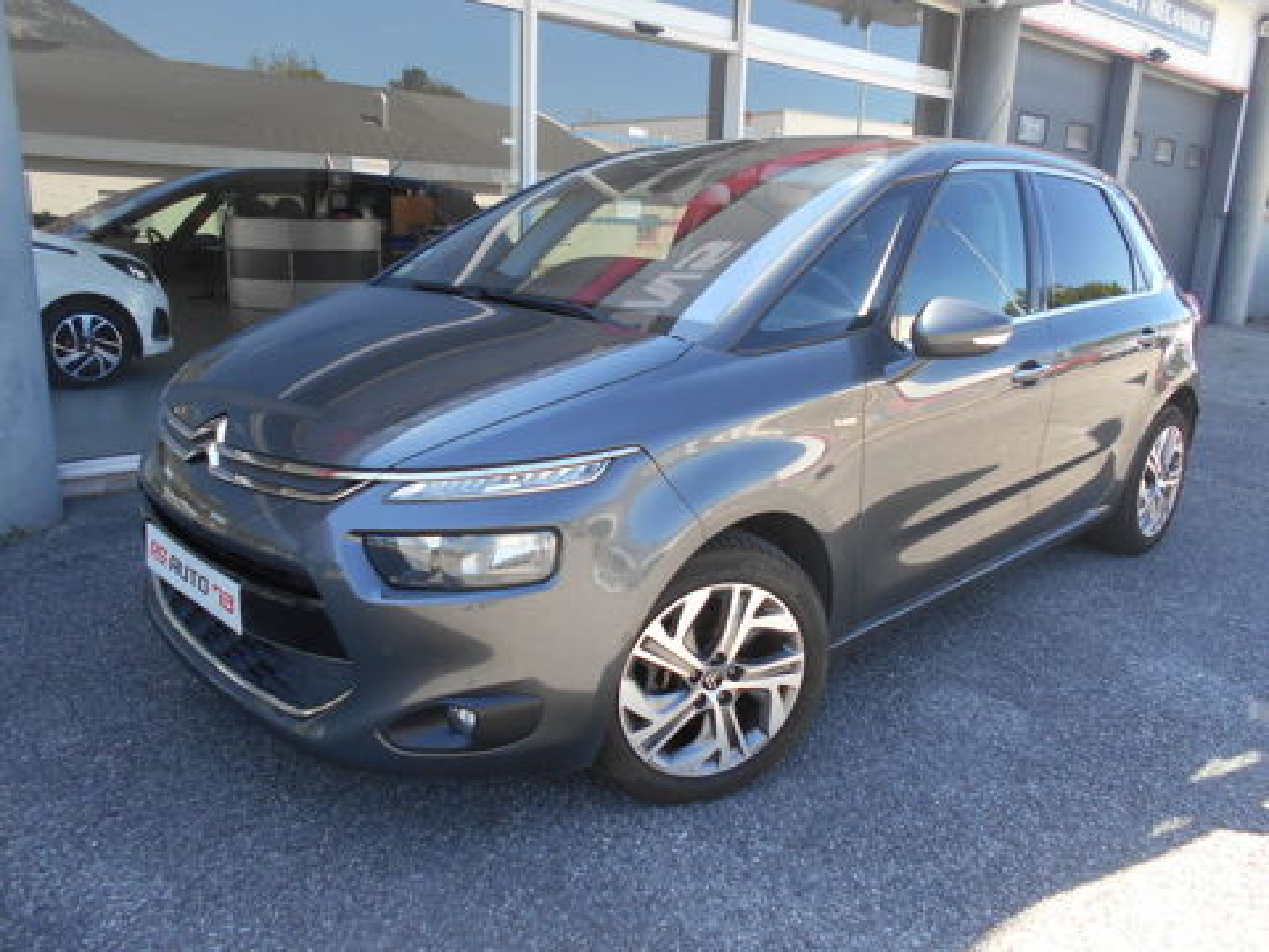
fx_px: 953
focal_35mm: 26
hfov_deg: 67.3
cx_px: 634
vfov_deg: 53.1
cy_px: 476
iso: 80
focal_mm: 4.6
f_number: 3.2
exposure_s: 1/125
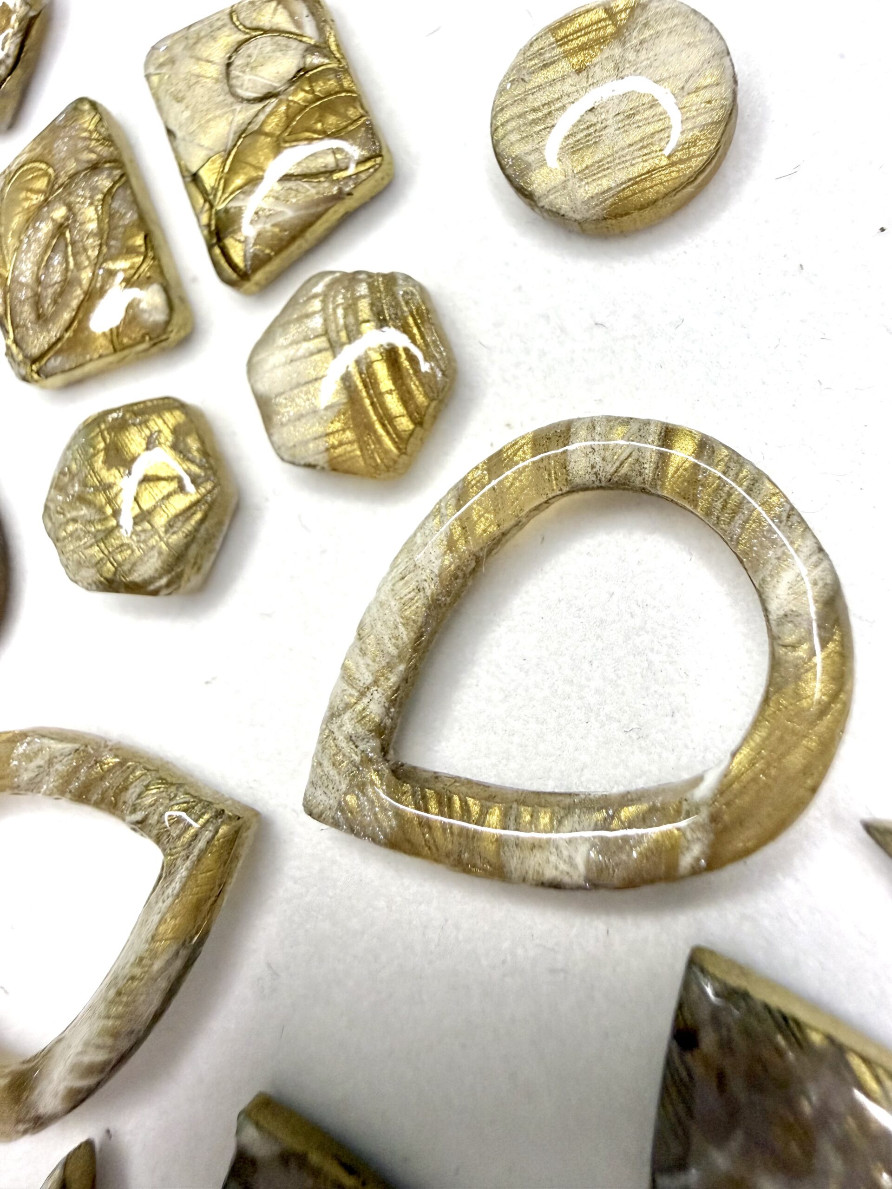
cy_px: 594
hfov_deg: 56.8
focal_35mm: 24
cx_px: 446
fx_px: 825
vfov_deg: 71.6
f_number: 2.2
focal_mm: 2.22
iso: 200
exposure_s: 1/120
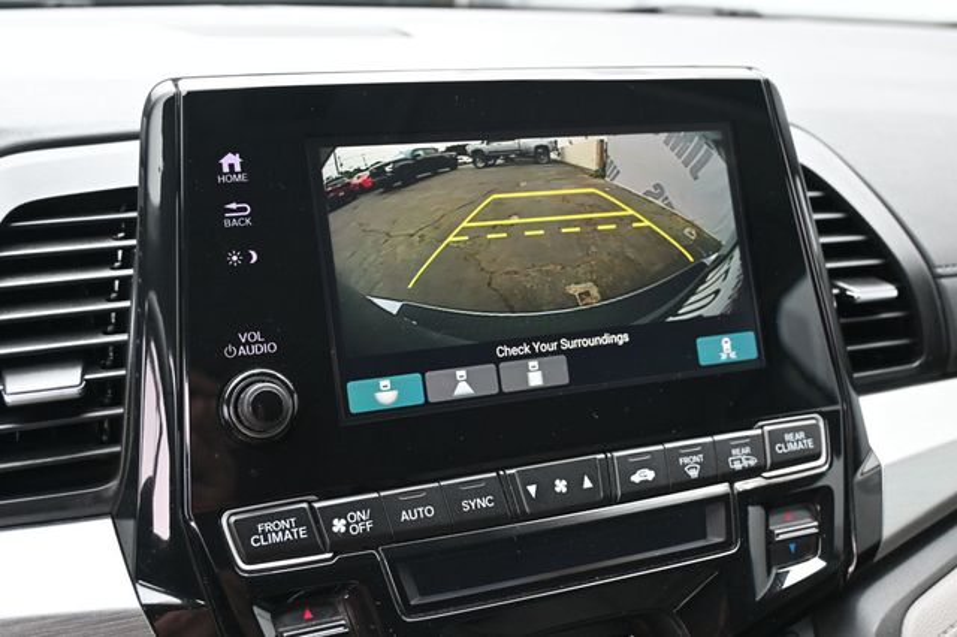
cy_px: 318
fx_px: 996
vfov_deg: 35.5
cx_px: 478
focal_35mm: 38
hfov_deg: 51.3
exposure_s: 1/125
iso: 900
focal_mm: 25
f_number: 4.2
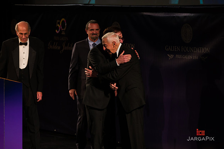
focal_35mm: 200
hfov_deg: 10.3
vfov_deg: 6.9
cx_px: 112
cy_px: 74
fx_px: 1244
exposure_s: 1/200
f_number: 4
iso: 1600
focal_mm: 200
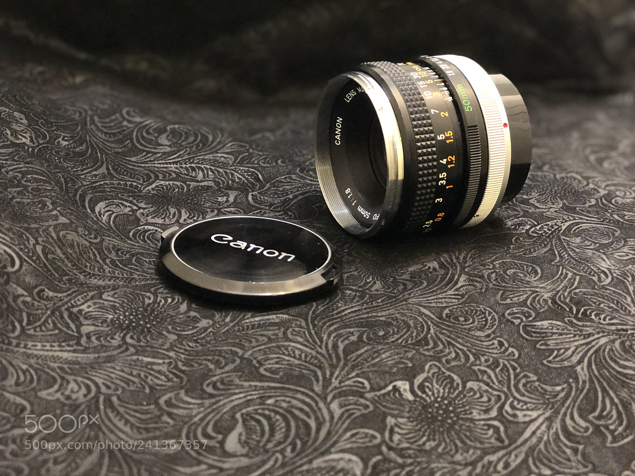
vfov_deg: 25.7
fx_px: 1046
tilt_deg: -26.3
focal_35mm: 57
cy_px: 238
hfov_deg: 33.8
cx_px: 318
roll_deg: -4.4
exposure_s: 1/60
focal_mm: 6.6
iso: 1250
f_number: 2.8
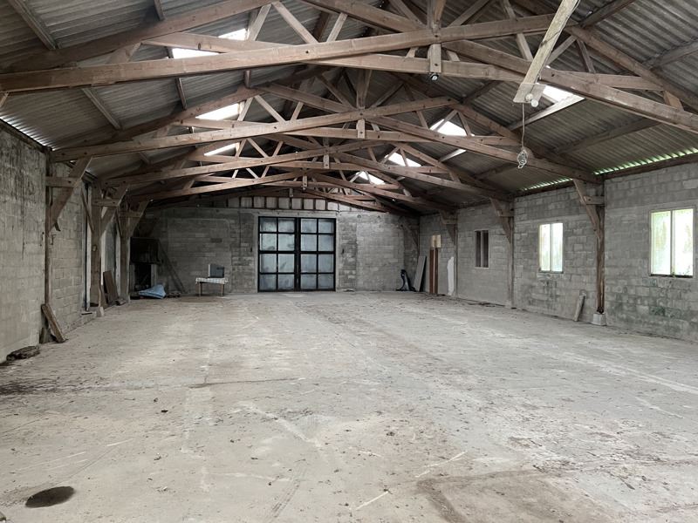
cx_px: 349
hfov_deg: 67.3
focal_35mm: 26
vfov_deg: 53.1
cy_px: 262
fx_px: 524
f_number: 1.5
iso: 250
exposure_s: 1/60
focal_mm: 5.7
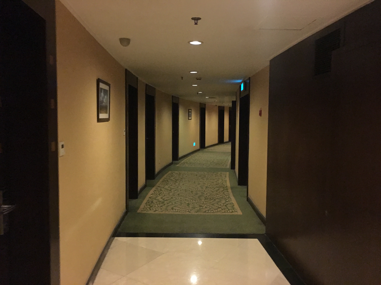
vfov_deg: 48.2
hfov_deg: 61.7
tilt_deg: -4.1
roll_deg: -1.8
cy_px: 142
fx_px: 319
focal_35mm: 29
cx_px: 190
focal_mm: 4.15
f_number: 2.2
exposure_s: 1/4
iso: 125
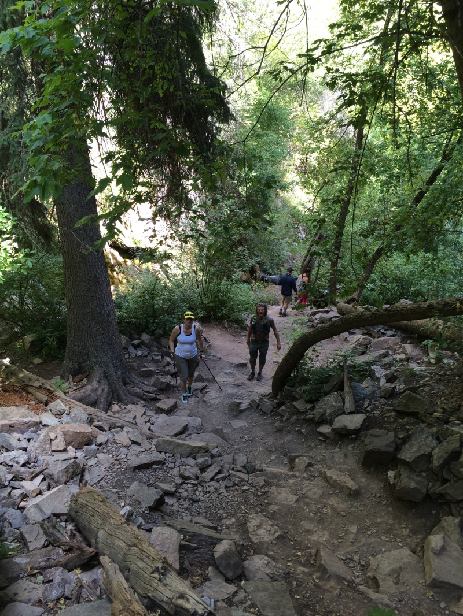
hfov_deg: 48.2
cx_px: 232
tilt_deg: -26.6
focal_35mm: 29
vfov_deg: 61.6
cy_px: 308
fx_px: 517
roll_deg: -0.9
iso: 32
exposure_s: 1/60
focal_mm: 4.15
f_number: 2.2
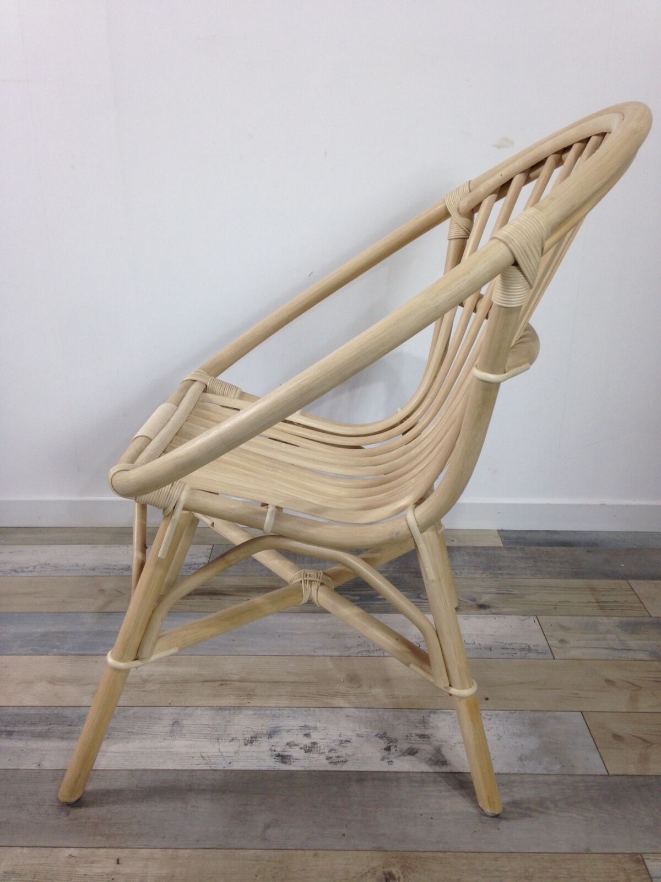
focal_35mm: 33
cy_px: 441
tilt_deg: -21.5
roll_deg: -0.1
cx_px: 330
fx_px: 840
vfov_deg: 55.4
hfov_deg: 42.9
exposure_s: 1/50
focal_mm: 4.12
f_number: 2.4
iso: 64
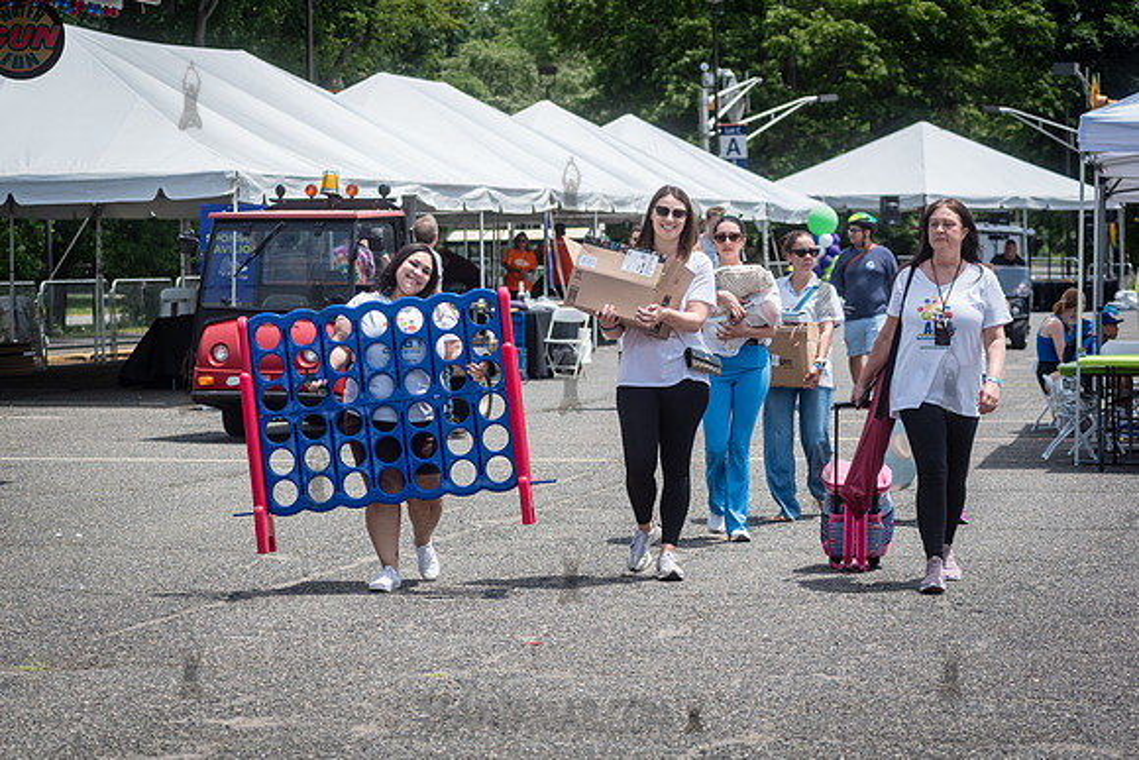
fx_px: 3442
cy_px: 449
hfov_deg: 18.8
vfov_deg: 12.6
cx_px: 470
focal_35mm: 109
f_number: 4.5
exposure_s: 1/1600
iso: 250
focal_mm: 92
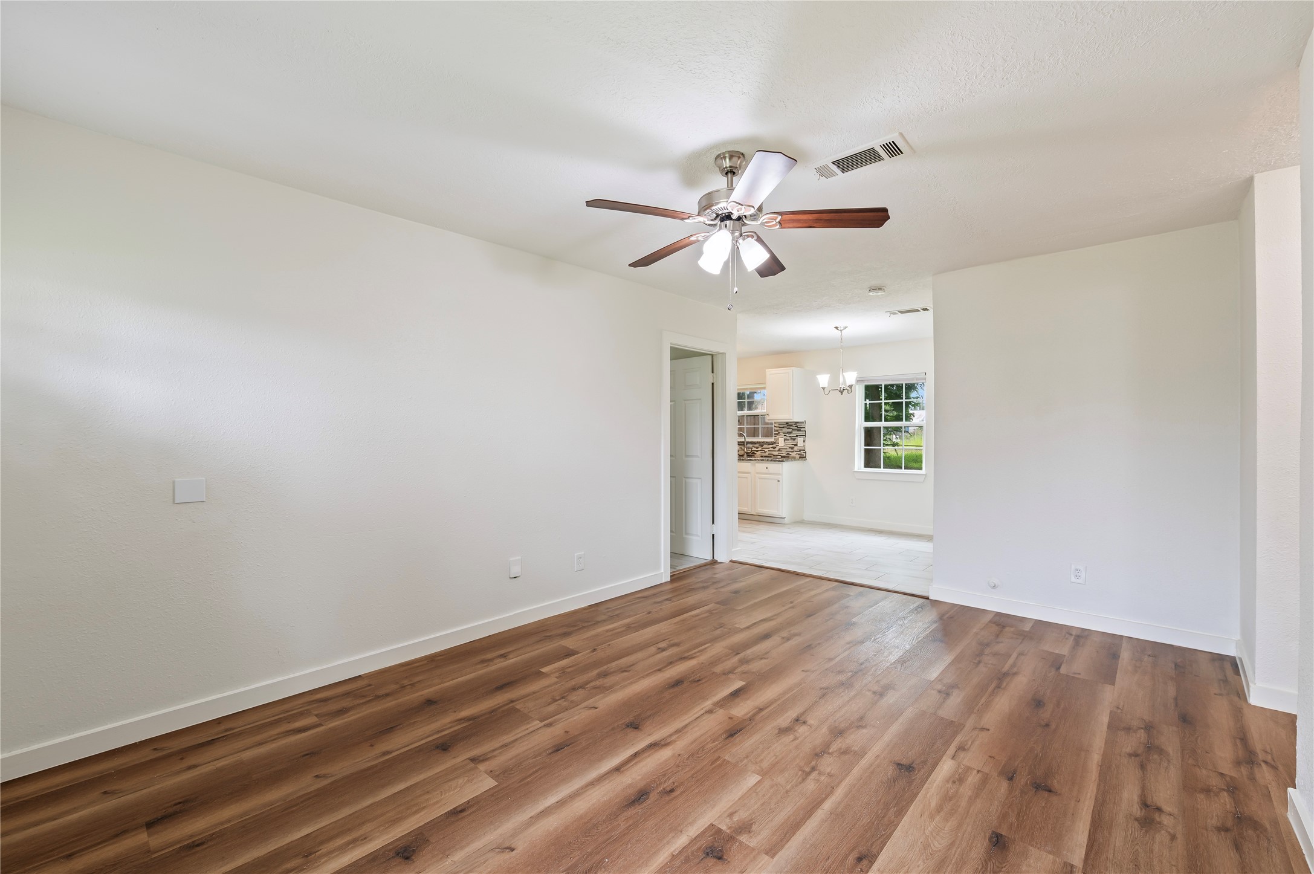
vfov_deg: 77.2
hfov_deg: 100.4
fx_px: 547
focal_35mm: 15
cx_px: 657
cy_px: 437
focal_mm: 15
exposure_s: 1/2.5
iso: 125
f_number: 6.3
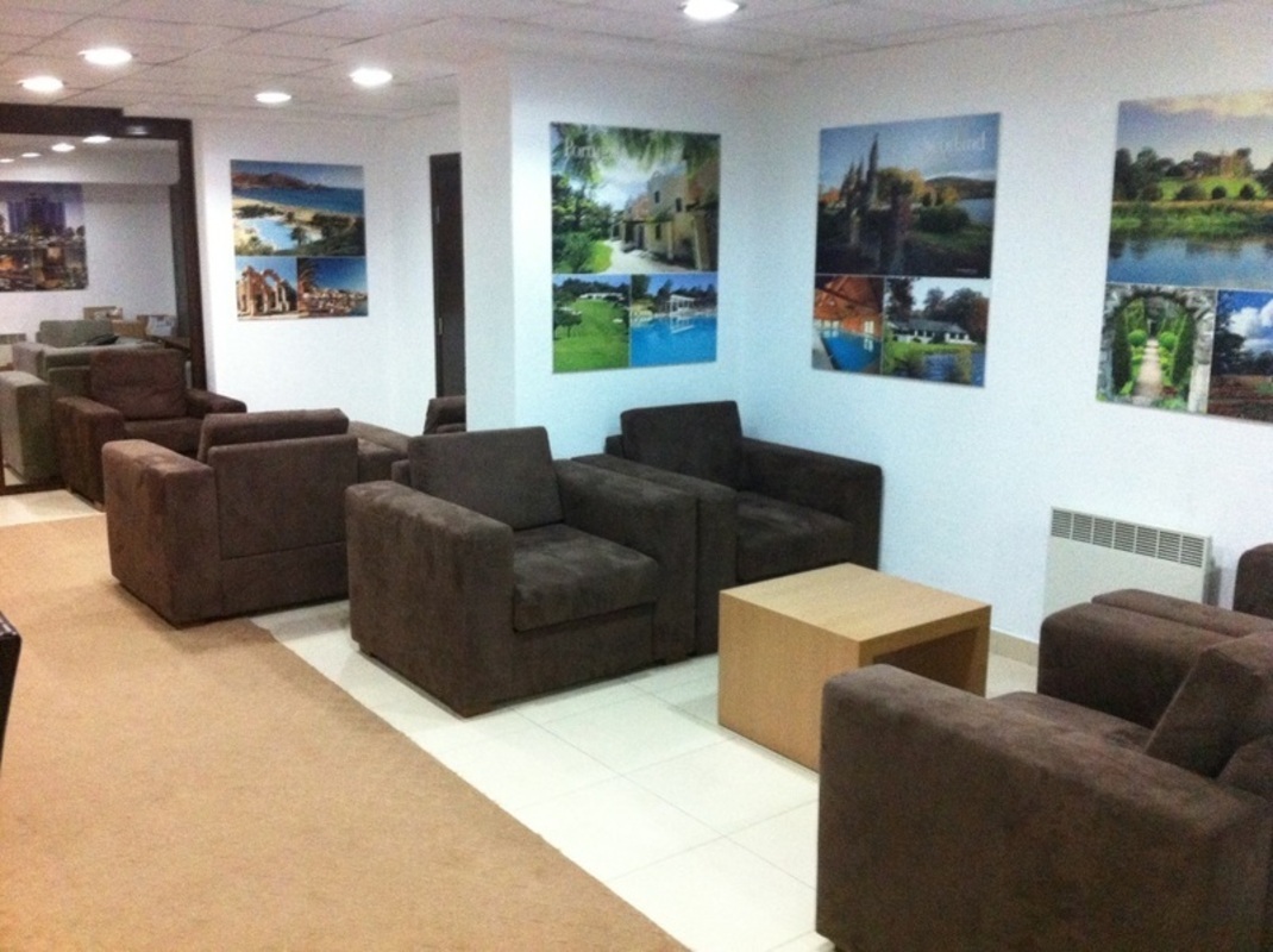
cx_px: 636
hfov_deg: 52.7
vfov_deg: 40.6
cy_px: 476
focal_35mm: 35
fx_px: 1286
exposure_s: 1/15
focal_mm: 3.85
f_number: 2.8
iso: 500
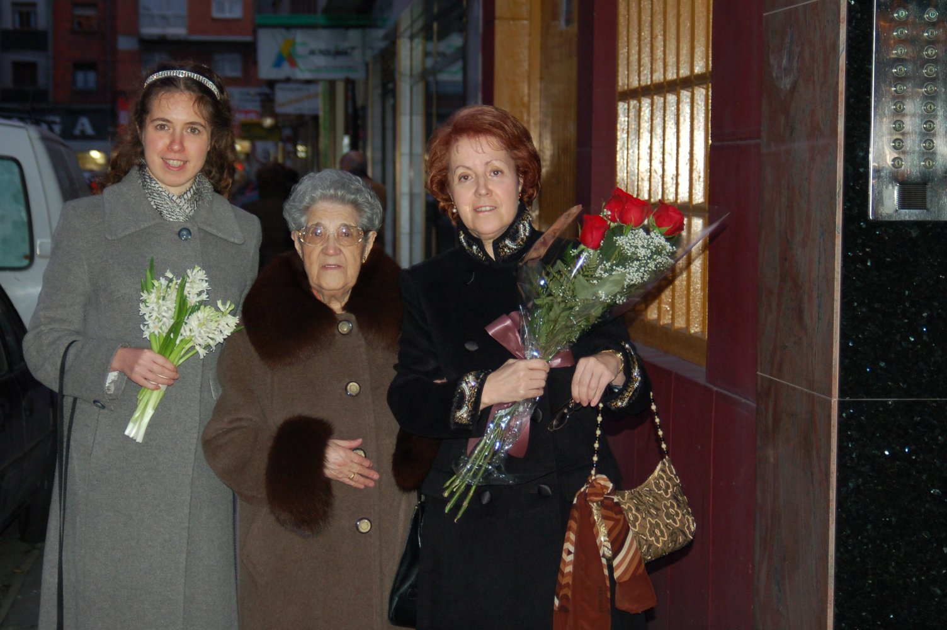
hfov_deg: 27.0
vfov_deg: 18.1
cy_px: 315
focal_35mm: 75
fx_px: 1971
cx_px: 474
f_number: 4.5
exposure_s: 1/60
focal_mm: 50
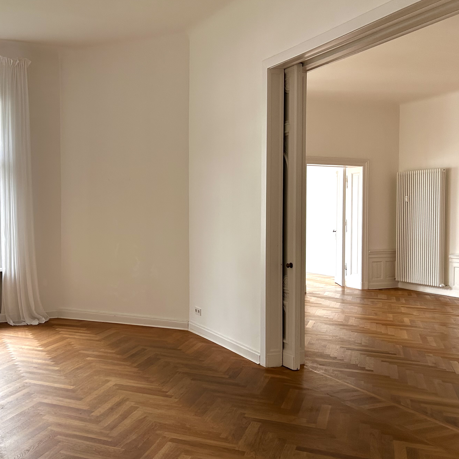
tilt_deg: -1.0
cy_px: 225
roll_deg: +0.4
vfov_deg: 47.2
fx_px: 525
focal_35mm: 35
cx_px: 140
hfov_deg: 46.2
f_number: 1.5
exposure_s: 1/80
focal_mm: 5.7
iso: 125
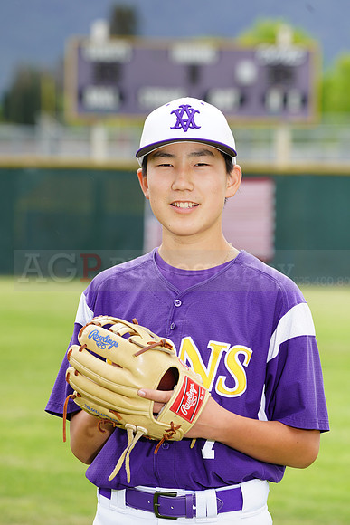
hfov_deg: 5.9
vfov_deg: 8.8
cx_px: 175
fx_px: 3425
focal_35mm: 235
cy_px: 262
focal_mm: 235
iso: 200
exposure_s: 1/250
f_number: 8
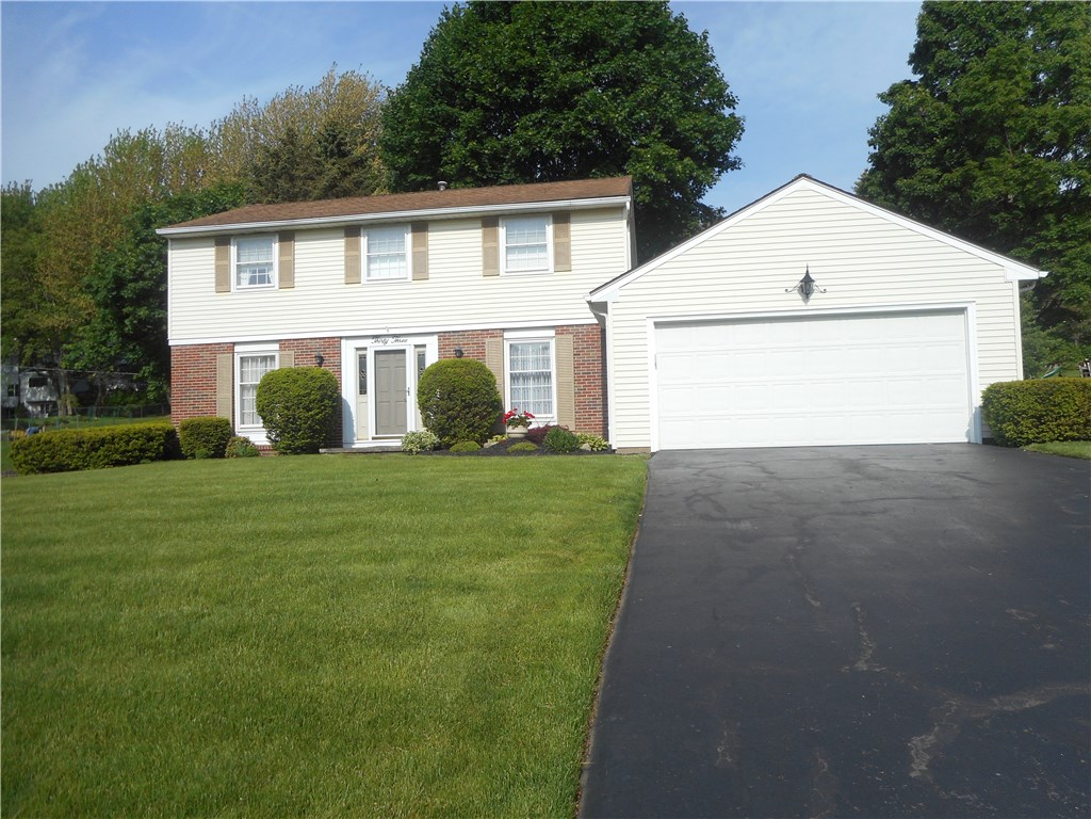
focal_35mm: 25
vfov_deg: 54.9
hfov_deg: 69.4
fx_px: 788
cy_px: 410
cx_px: 546
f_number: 3.7
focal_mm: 4.5
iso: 80
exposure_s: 1/800
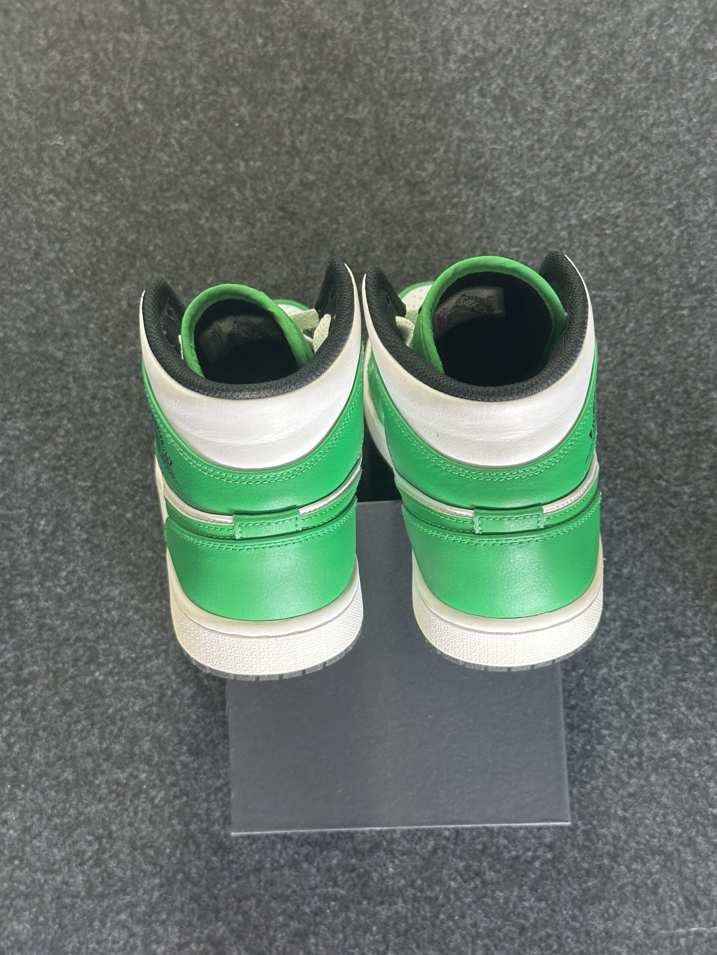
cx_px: 358
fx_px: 1326
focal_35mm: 48
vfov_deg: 39.7
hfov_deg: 30.3
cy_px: 478
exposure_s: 1/50
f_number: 1.78
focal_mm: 6.86
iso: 250
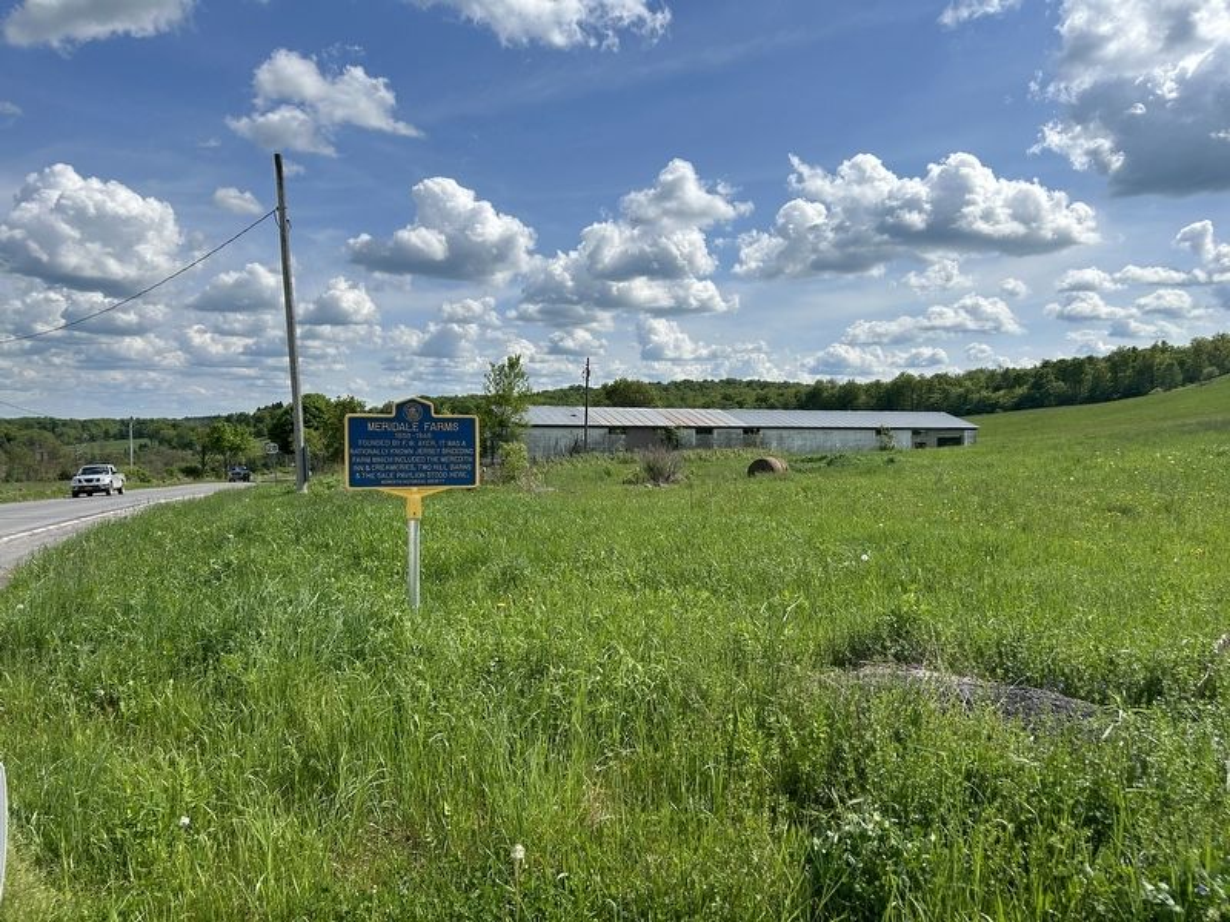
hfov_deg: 67.3
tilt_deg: -3.3
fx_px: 924
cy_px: 461
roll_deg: -0.2
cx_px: 615
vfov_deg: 53.1
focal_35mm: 26
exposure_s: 1/6993
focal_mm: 5.7
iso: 50
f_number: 1.5
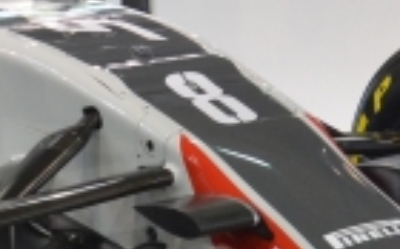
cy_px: 126
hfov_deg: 13.2
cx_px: 34
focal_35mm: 157
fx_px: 1709
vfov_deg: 8.3
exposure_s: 1/125
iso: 800
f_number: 5.6
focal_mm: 18
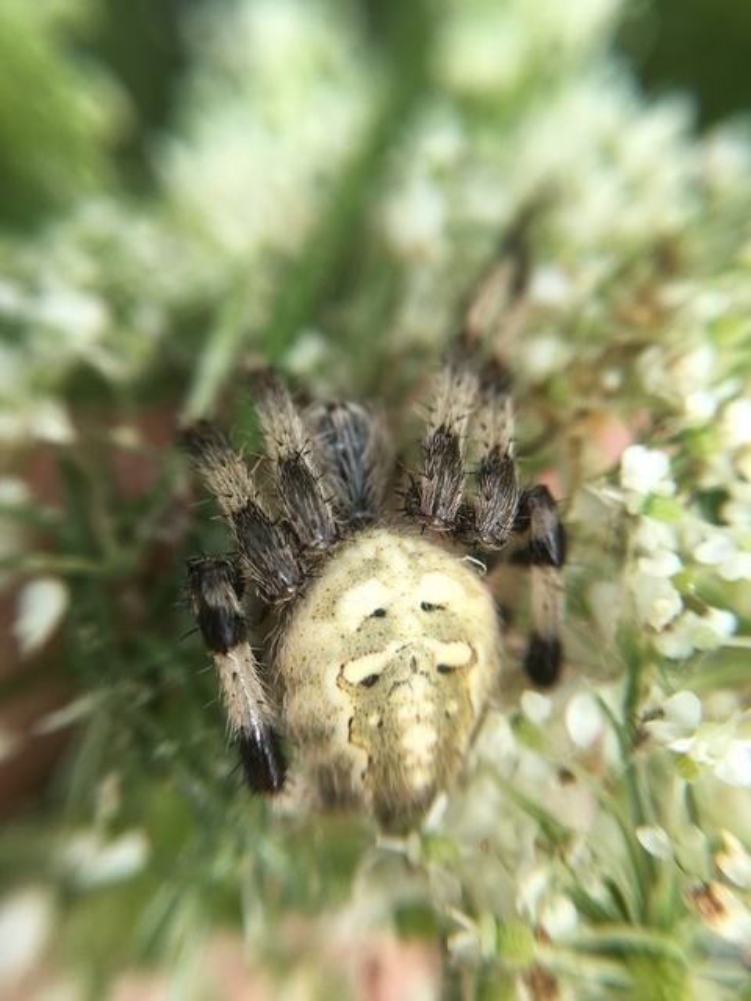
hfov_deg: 48.2
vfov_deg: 61.7
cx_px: 376
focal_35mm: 29
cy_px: 500
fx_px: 839
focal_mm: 4.15
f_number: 2.2
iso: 25
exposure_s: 1/663
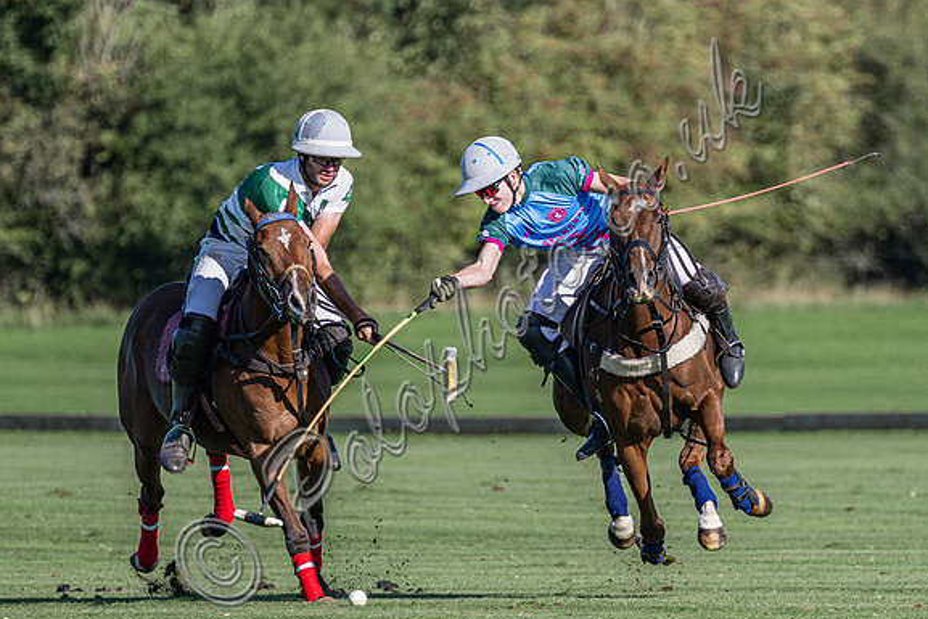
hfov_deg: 2.6
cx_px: 460
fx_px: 20626
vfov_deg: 1.7
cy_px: 387
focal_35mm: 800
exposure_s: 1/1250
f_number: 5.6
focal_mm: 400
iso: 250
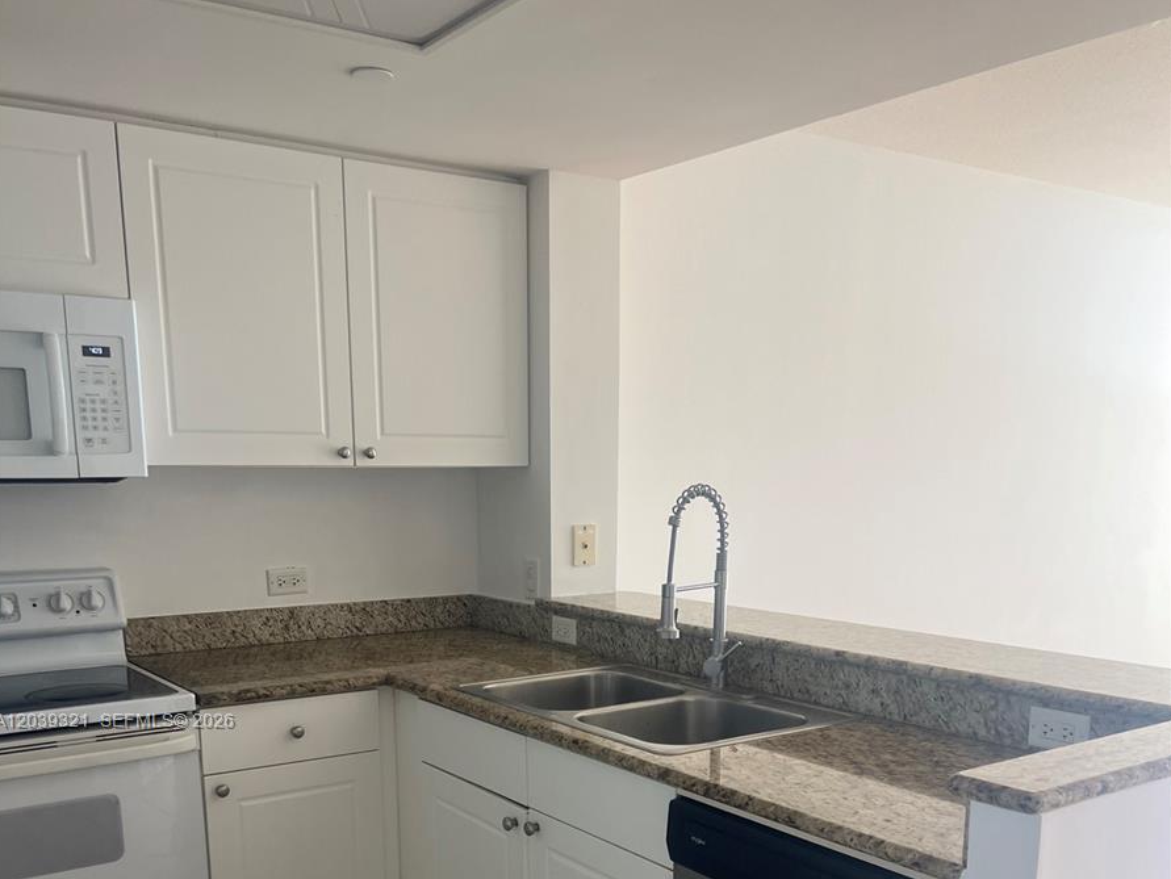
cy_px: 723
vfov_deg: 38.9
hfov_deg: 52.6
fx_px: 1184
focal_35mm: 35
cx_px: 582
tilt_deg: -12.6
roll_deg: +0.1
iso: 80
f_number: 1.5
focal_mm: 5.7
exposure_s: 1/121
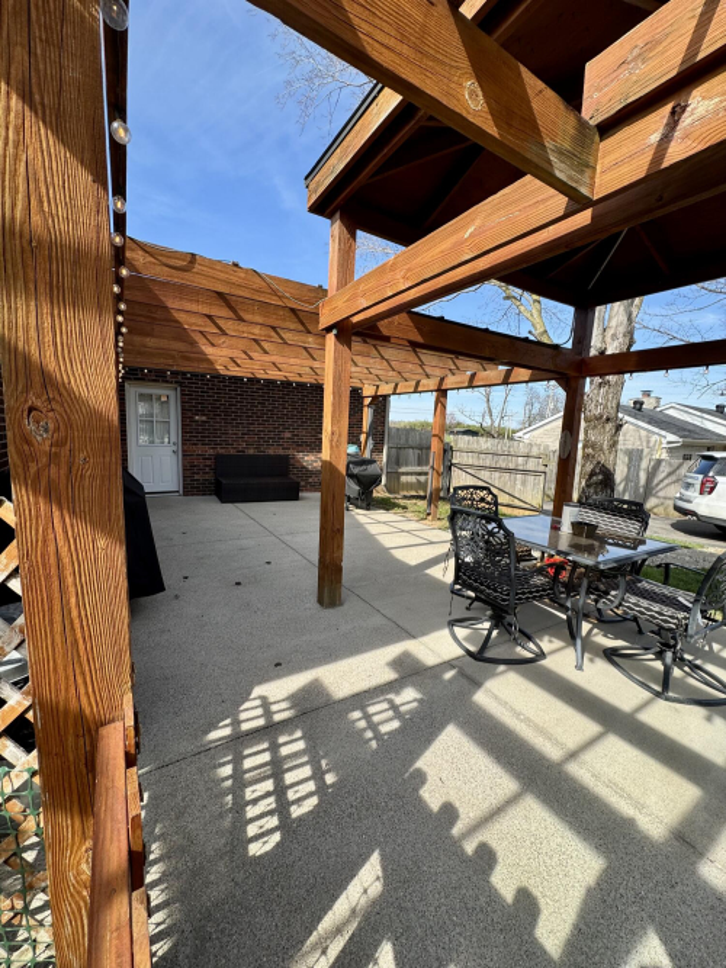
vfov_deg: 102.1
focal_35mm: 14
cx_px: 363
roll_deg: -1.7
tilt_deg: -7.4
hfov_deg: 85.7
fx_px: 392
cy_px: 484
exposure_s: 1/720
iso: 40
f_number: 2.2
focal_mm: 2.22
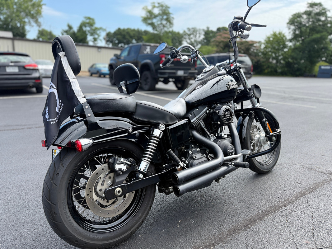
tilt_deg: -13.0
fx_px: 230
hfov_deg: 71.6
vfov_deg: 56.8
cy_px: 124
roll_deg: -2.1
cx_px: 166
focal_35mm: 24
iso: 100
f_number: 1.78
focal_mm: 6.76
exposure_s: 1/1855
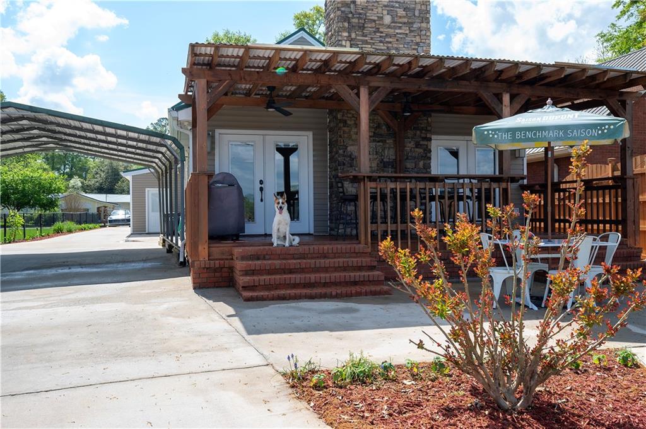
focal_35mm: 30
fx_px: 538
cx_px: 323
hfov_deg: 62.0
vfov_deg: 43.5
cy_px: 214
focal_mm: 30
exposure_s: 1/100
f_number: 11
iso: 125
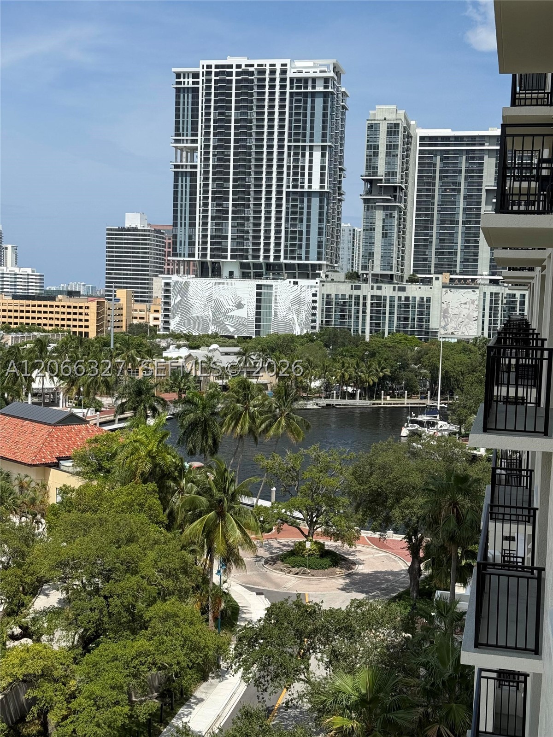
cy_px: 368
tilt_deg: -4.7
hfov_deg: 30.3
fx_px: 1022
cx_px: 276
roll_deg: -2.8
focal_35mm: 48
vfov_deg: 39.7
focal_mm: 6.76
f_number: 1.78
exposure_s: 1/6536
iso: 64
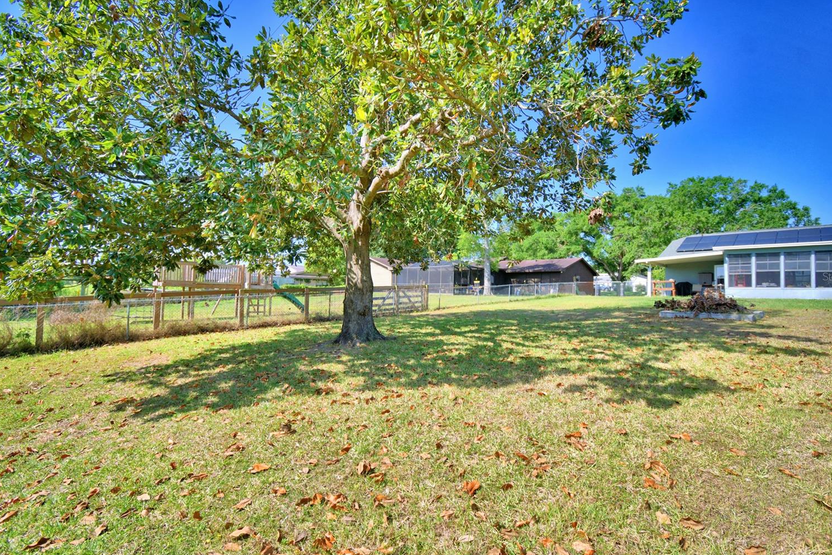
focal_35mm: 16
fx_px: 370
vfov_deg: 73.7
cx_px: 428
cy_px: 276
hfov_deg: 96.7
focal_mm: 10
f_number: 4.5
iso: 100
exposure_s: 1/640
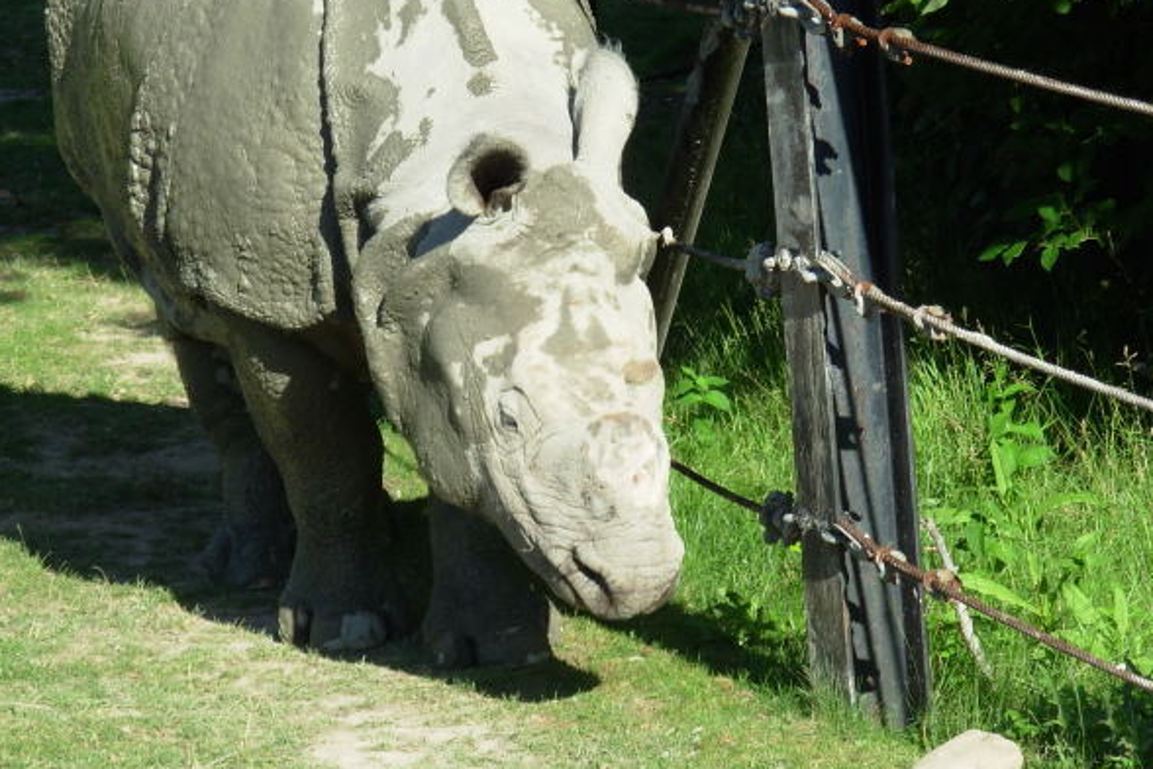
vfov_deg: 6.8
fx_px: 6501
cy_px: 302
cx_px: 559
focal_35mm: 203
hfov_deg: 10.1
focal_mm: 27
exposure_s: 1/279
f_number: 4.8
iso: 50
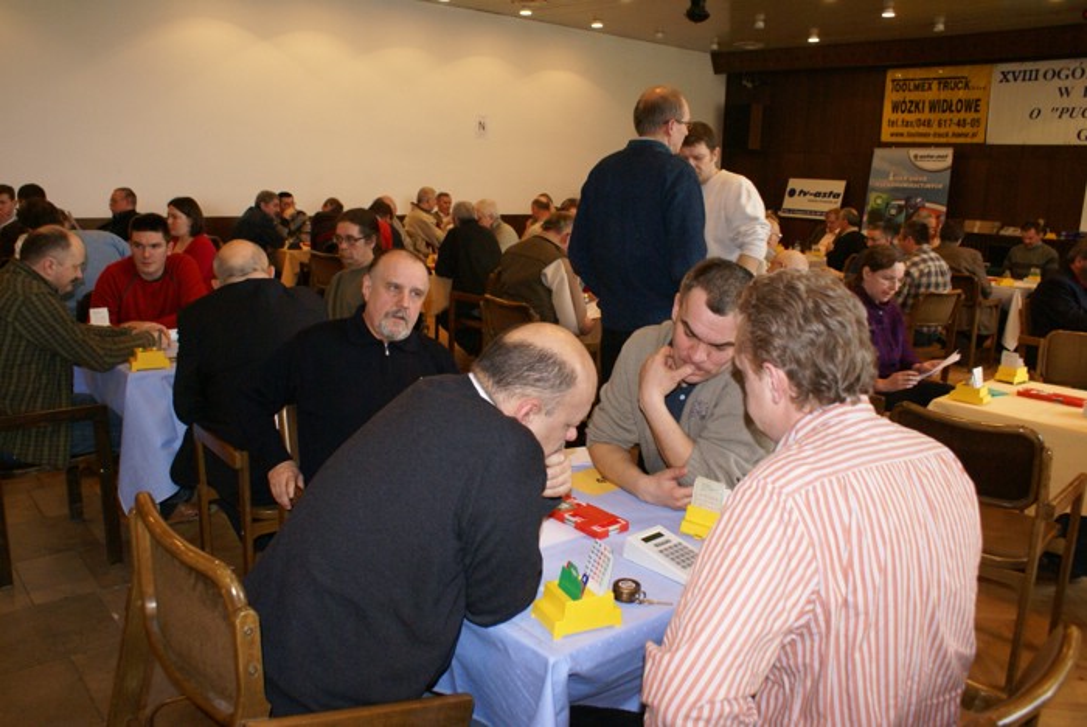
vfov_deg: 43.7
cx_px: 544
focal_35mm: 30
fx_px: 907
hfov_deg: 61.9
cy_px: 364
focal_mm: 20
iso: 800
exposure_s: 1/25
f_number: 4
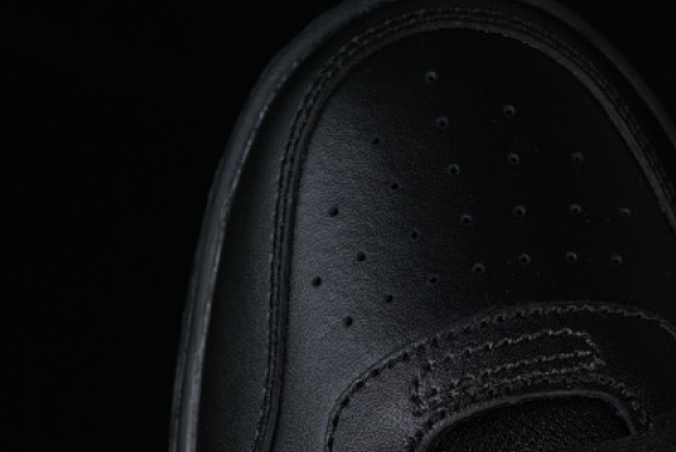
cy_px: 385
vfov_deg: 9.1
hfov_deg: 13.5
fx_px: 2837
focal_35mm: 151
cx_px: 532
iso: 160
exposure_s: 1/50
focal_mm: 50
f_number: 6.3
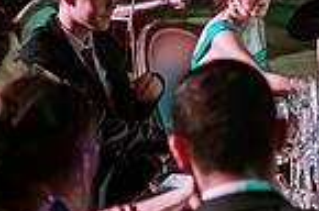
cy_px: 18
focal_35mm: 140
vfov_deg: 9.7
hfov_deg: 14.2
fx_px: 1238
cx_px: 394
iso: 1600
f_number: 1.8
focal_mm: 35
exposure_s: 1/80
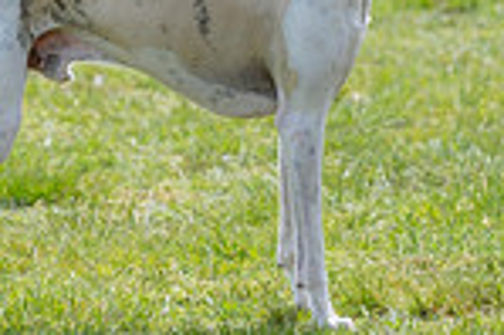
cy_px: -320
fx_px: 8335
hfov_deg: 3.5
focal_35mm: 596
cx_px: 188
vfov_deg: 2.3
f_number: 3.5
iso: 100
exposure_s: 1/1000
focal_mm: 107
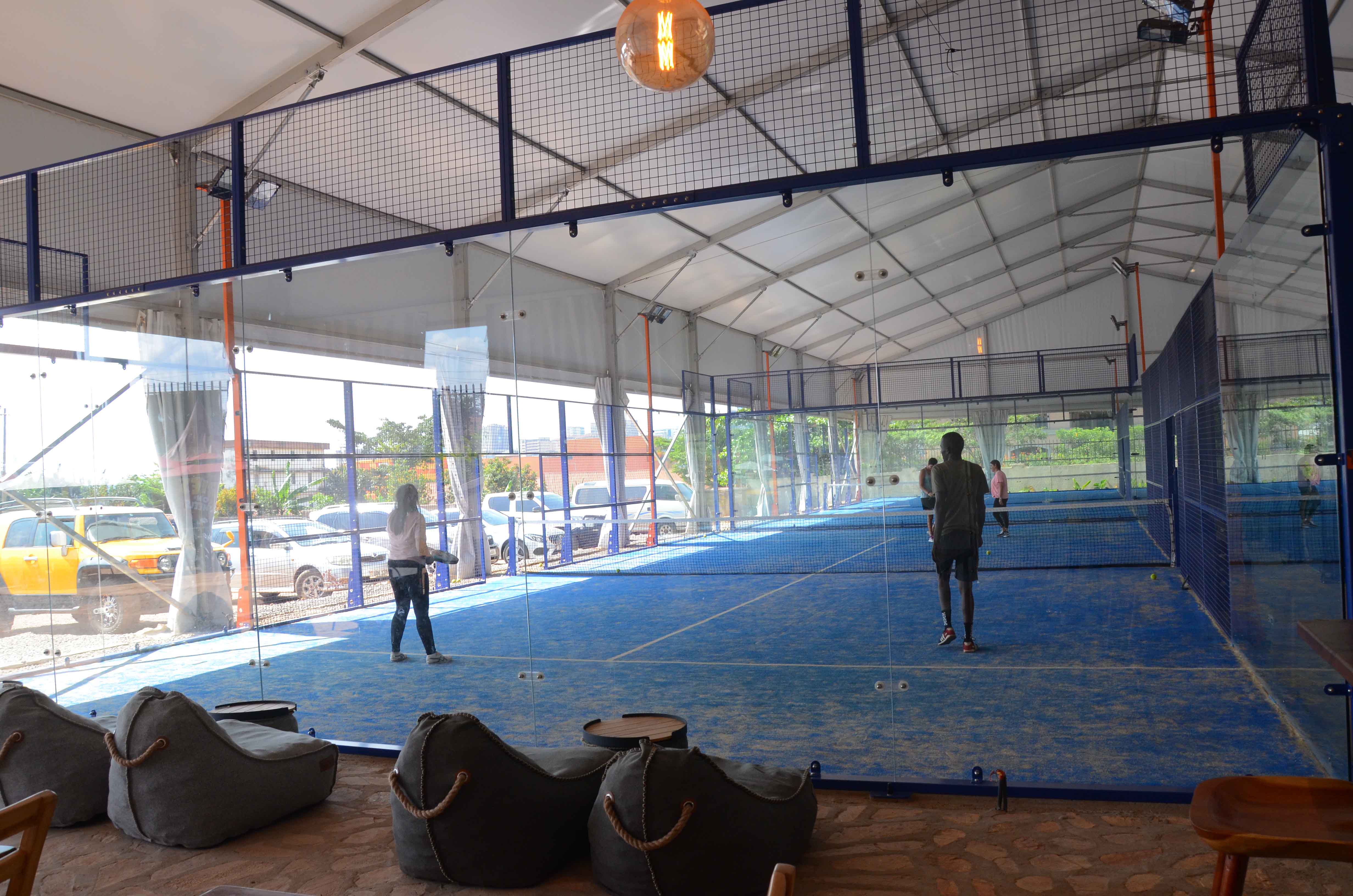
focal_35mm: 27
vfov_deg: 47.7
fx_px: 1013
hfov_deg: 67.5
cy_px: 448
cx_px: 676
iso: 640
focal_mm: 18
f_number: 8
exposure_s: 1/250
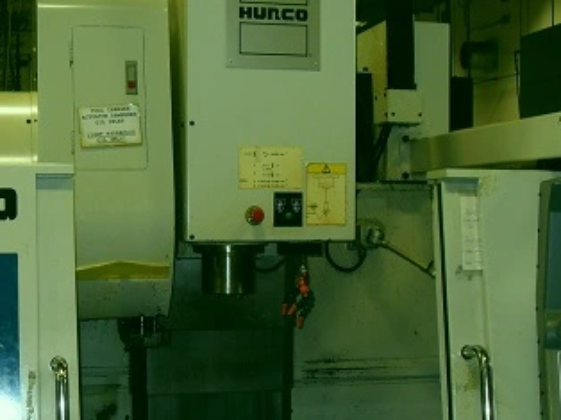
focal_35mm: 65
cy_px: 245
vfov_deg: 22.5
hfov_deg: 29.8
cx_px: 257
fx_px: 1053
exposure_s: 1/45
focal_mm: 6.3
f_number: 2.8
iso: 100
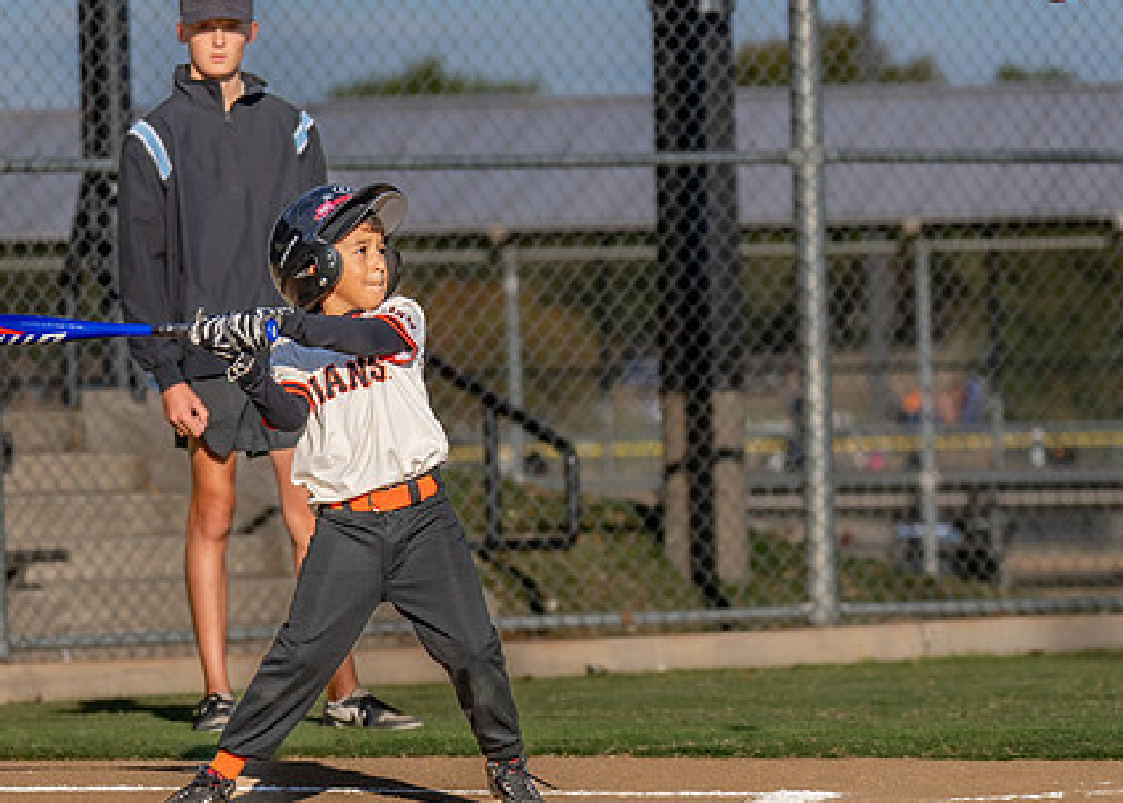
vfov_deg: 5.6
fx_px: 8134
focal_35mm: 255
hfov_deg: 7.9
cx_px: 231
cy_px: 532
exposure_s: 1/2500
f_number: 2.8
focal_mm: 105
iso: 100
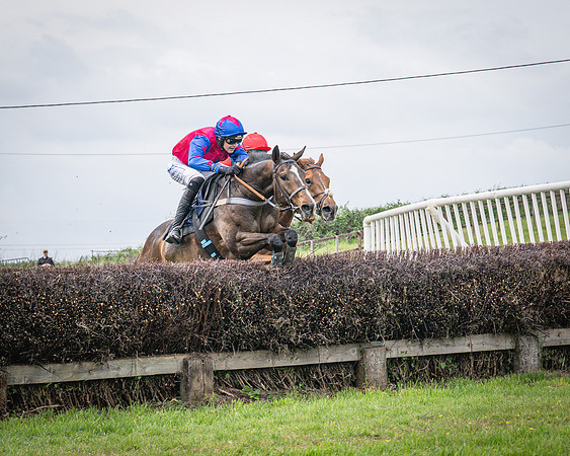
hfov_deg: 12.5
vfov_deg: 10.0
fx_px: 2600
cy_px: 245
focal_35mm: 154
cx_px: 359
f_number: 5
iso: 400
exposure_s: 1/1600
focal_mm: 70
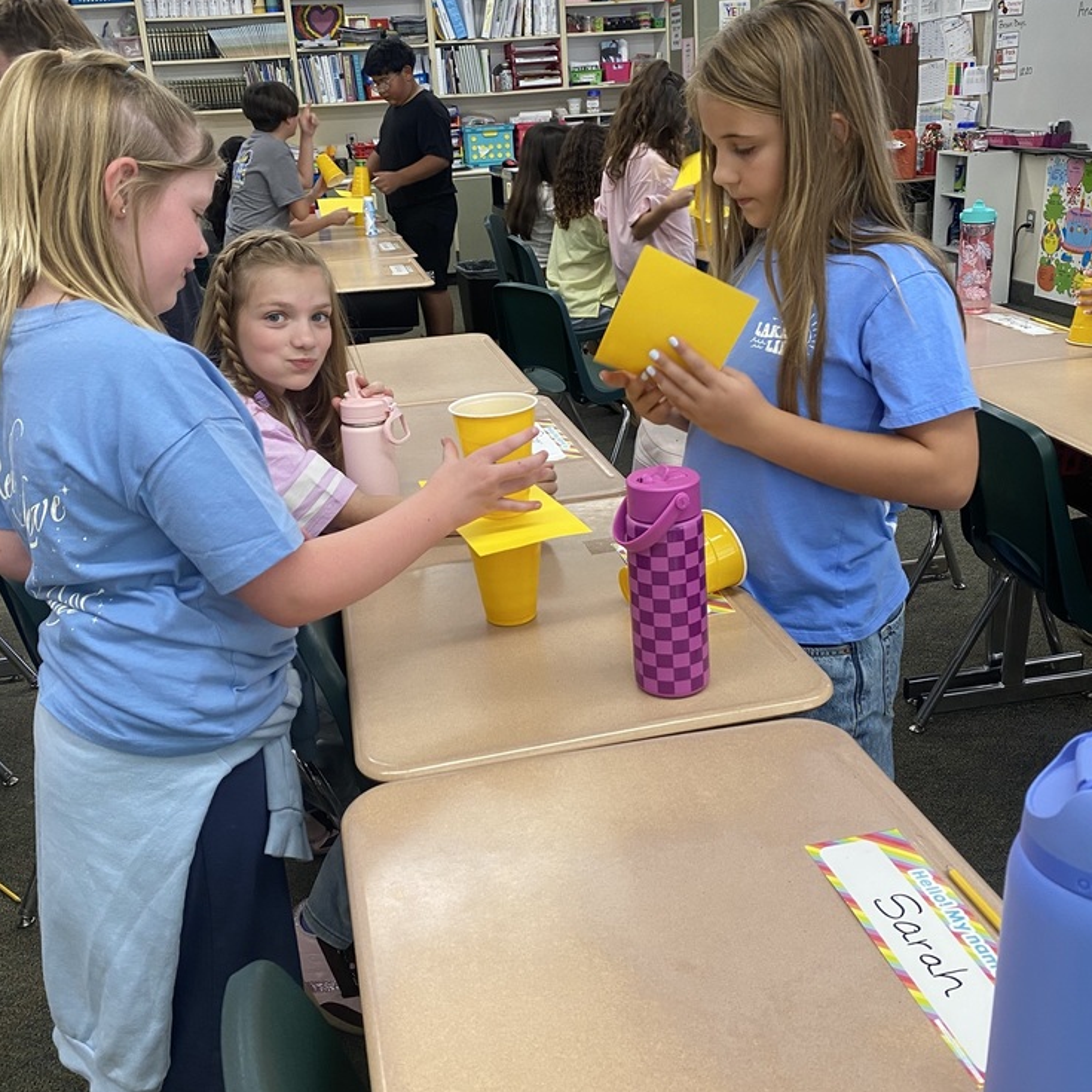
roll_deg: +2.8
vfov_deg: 51.1
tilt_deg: -19.9
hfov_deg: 51.1
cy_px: 514
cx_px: 545
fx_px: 1142
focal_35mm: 32
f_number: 1.8
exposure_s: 1/60
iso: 80
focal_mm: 4.25
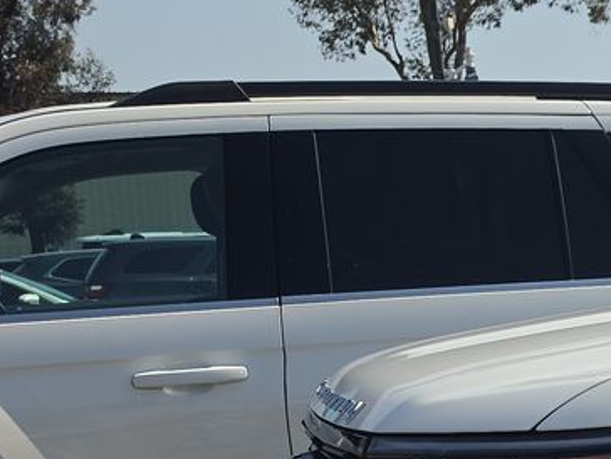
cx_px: 1259
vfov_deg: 14.5
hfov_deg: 15.3
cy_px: 439
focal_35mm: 101
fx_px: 1783
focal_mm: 6.5
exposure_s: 1/1163
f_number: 1.4
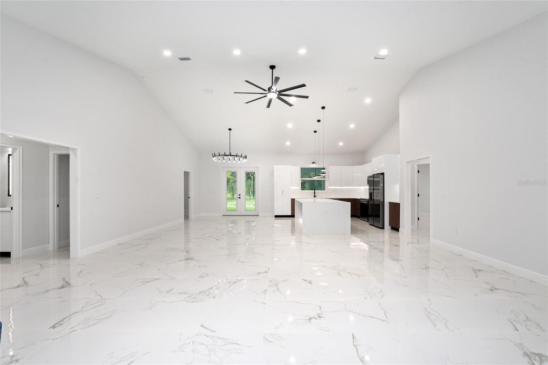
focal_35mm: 14
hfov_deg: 104.3
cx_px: 274
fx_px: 213
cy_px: 182
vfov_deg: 81.2
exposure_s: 1/25
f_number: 8
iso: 500
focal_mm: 14
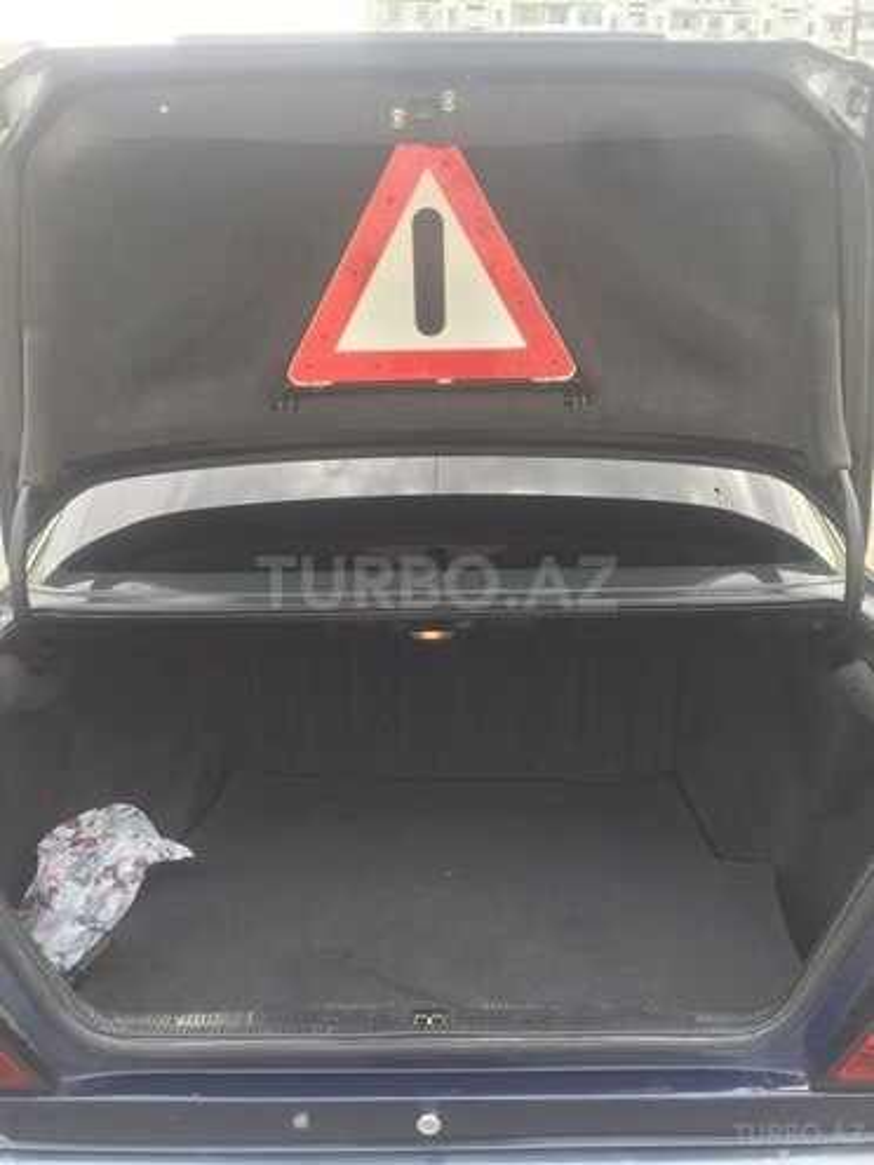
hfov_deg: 48.2
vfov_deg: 61.7
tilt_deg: -15.9
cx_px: 437
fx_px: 976
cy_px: 582
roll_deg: -0.3
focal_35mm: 29
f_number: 2.2
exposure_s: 1/373
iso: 32
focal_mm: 4.15
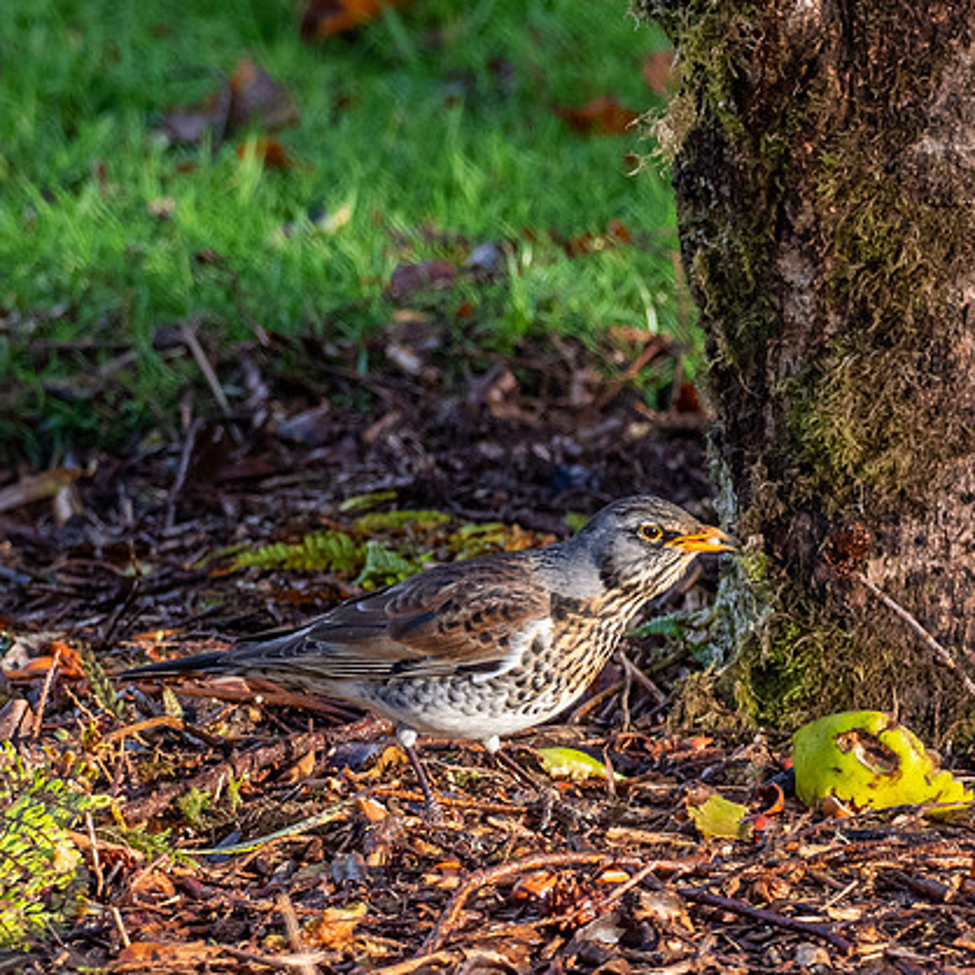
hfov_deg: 1.4
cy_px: 565
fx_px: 38973
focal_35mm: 1223
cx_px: 566
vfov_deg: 1.4
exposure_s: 1/640
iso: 800
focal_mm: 300
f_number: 4.5
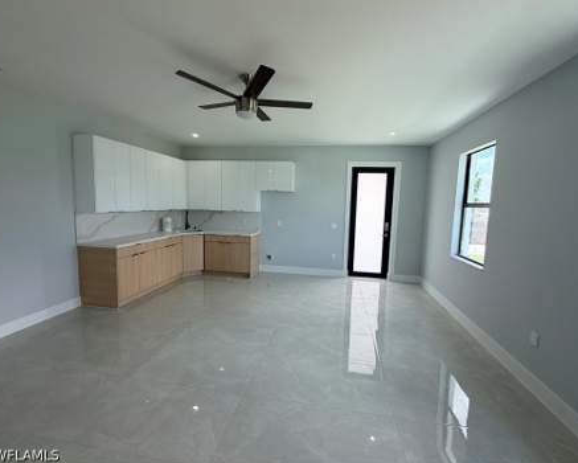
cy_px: 228
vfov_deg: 84.1
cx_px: 299
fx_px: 257
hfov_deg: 96.7
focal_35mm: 15
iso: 64
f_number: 2.2
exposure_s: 1/152
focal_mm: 2.22
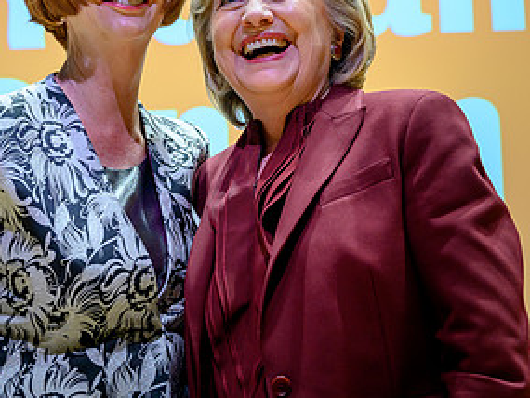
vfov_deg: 12.9
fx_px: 1746
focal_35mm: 114
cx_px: 258
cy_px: 15
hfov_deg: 17.3
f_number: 4.5
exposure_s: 1/125
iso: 500
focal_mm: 50
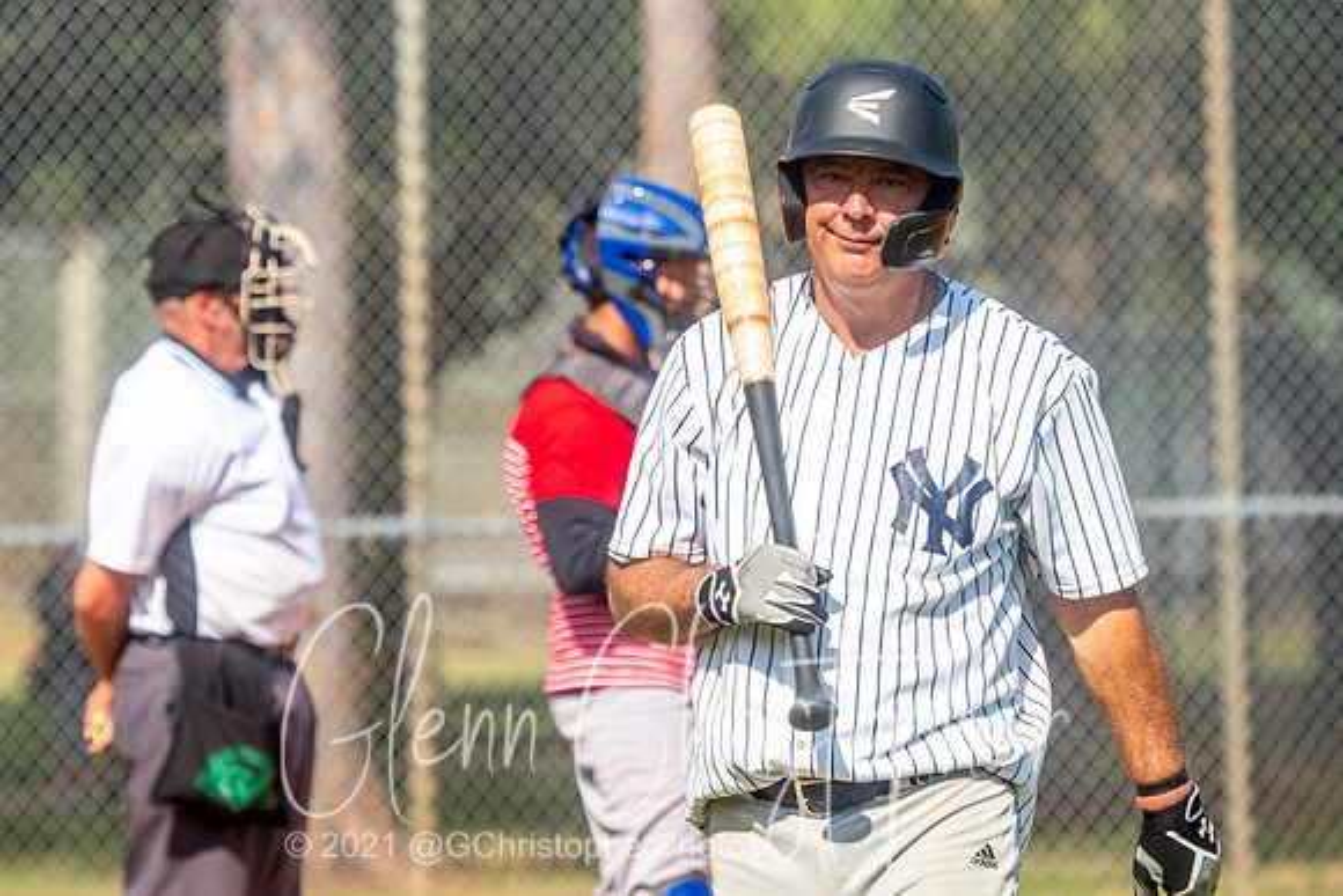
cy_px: 358
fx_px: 17433
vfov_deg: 2.9
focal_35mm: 467
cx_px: 626
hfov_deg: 4.4
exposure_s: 1/1600
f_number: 4.5
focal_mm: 210
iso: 200
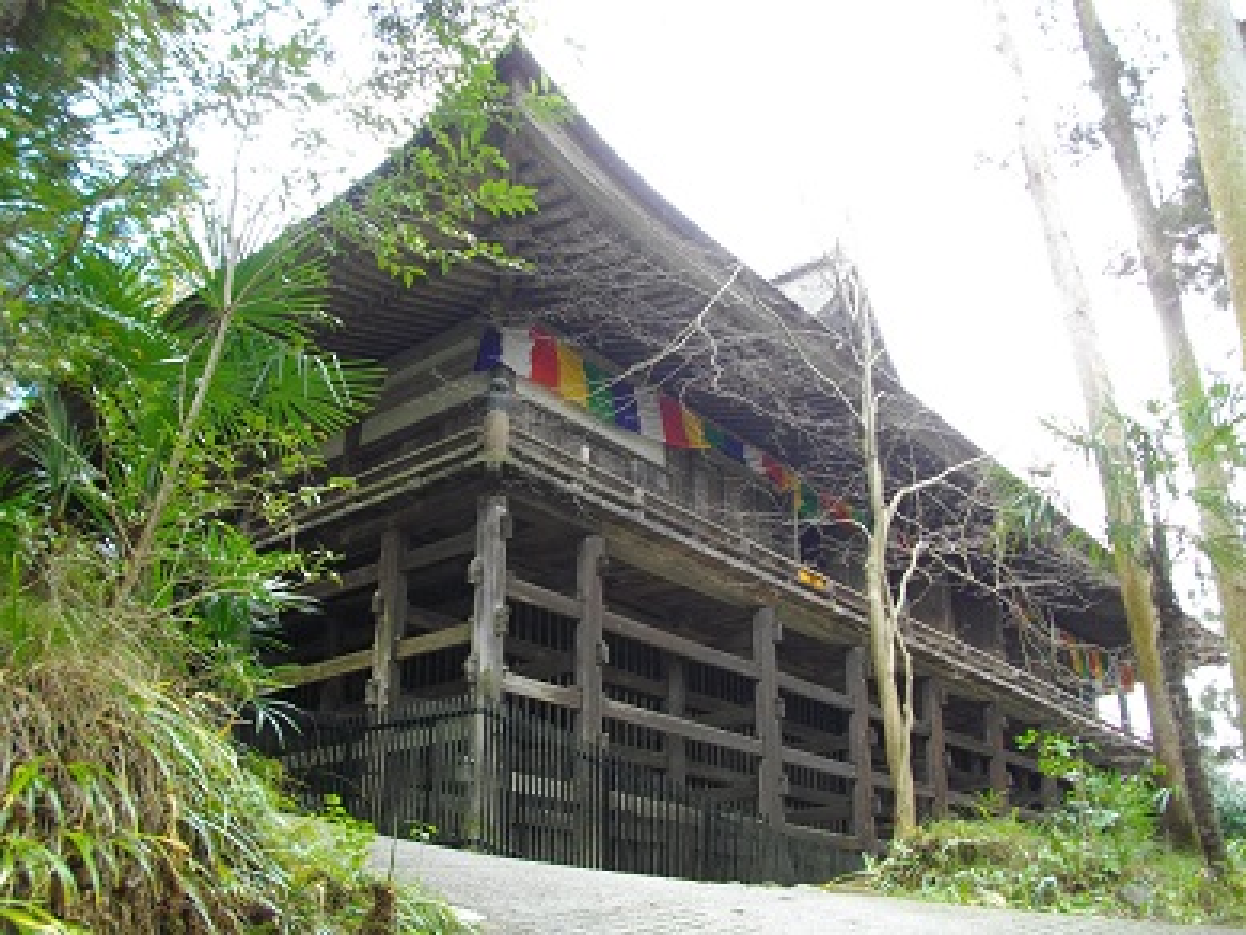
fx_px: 1152
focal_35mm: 32
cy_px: 468
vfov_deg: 44.2
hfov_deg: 56.8
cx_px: 623
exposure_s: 1/50
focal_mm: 5.7
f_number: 2.9
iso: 200
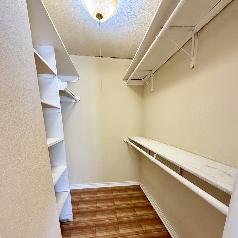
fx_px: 132
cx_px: 120
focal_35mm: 17
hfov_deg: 84.0
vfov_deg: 81.8
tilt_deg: -12.3
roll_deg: +0.4
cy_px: 154
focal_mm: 2.22
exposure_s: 1/60
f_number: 2.2
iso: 500
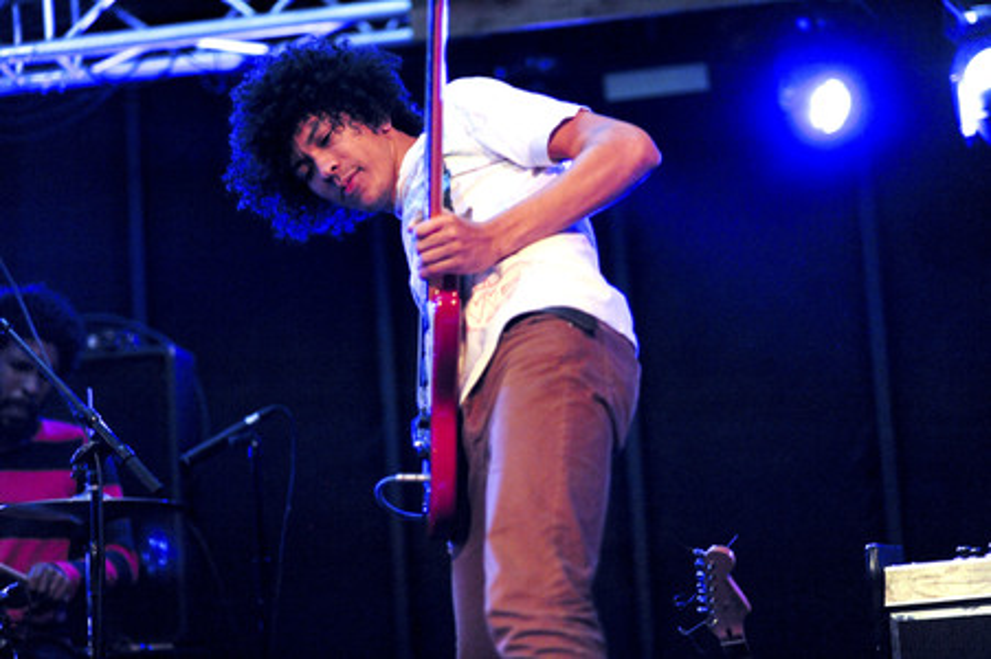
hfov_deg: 23.9
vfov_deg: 16.0
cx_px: 496
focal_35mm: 85
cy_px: 330
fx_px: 2338
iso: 6400
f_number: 1.8
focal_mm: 85
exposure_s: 1/250
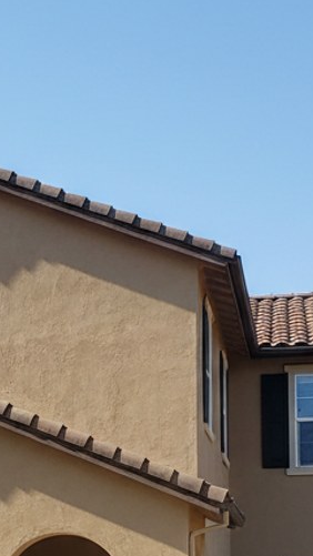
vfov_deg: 33.4
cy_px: 477
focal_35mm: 60
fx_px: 885
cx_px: 36
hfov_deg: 19.7
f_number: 1.8
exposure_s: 1/137
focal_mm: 6.4
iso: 301
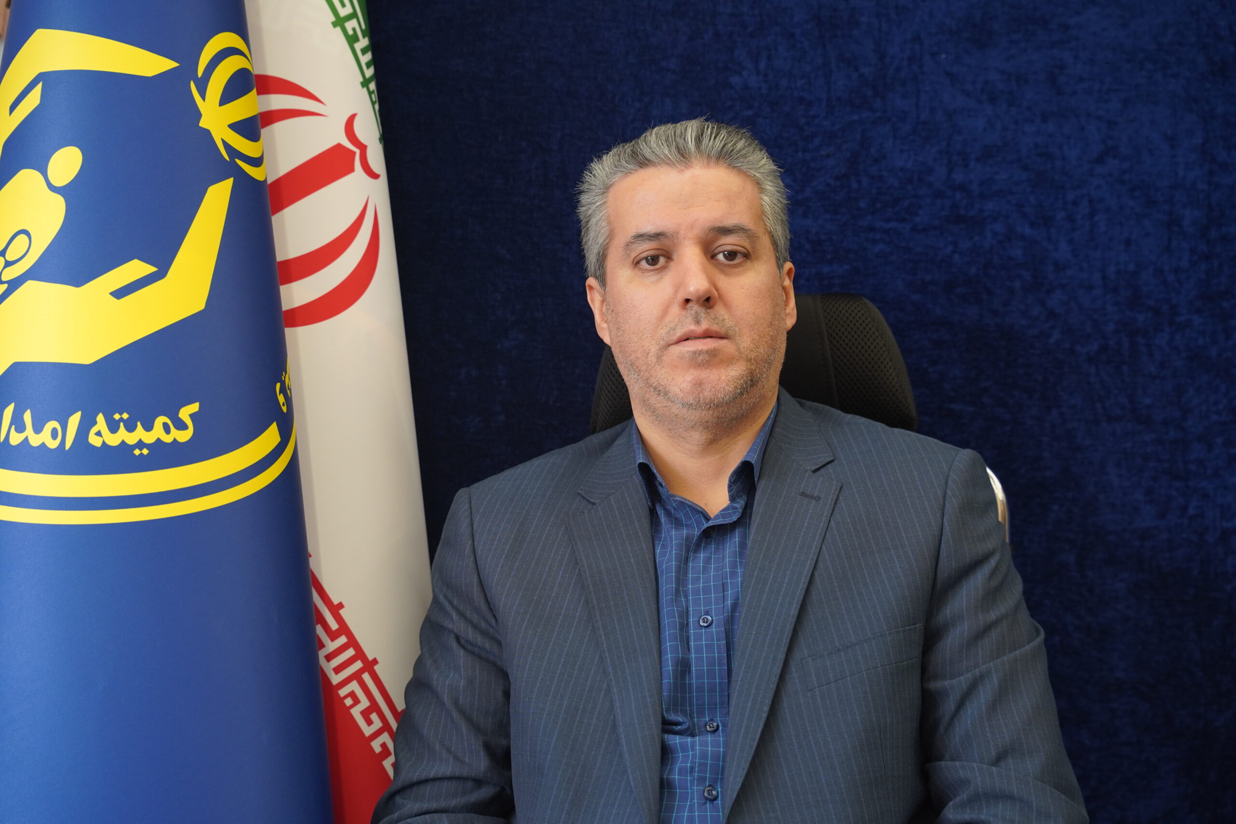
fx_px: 2043
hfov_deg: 33.7
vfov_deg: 22.8
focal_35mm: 60
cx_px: 618
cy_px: 412
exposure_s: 1/160
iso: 1000
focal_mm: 59.5
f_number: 4
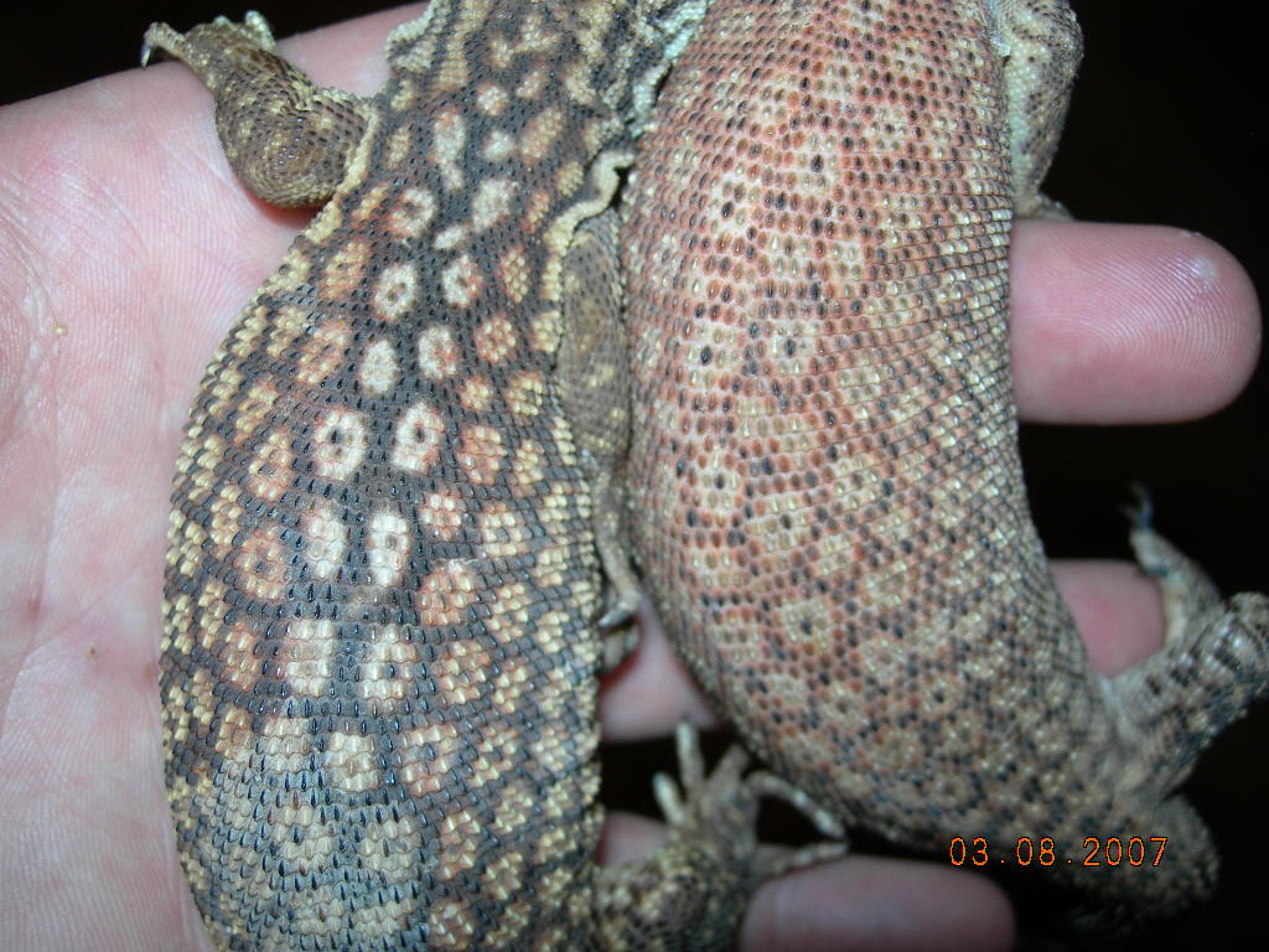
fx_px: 1393
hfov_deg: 49.0
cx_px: 634
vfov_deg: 37.7
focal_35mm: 38
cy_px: 476
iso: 50
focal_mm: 7.8
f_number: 2.8
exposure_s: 1/60.1
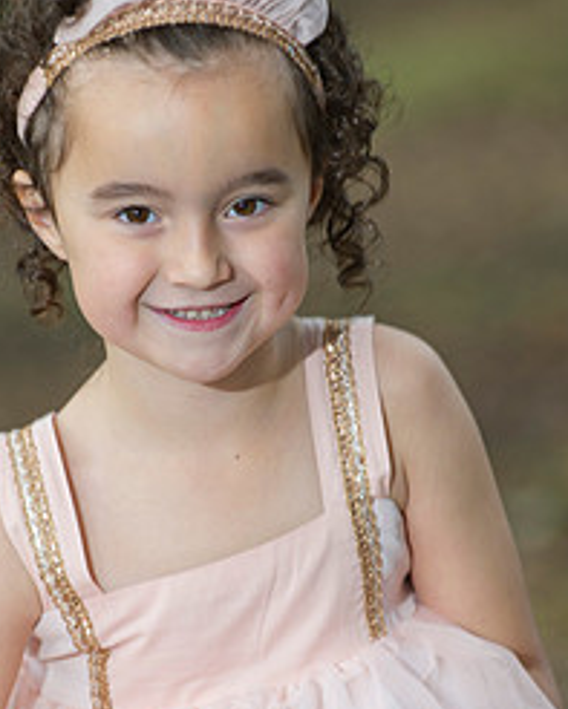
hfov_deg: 5.2
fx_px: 6300
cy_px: 386
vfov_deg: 6.4
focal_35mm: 300
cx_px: 223
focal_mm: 175
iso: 400
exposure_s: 1/250
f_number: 3.2
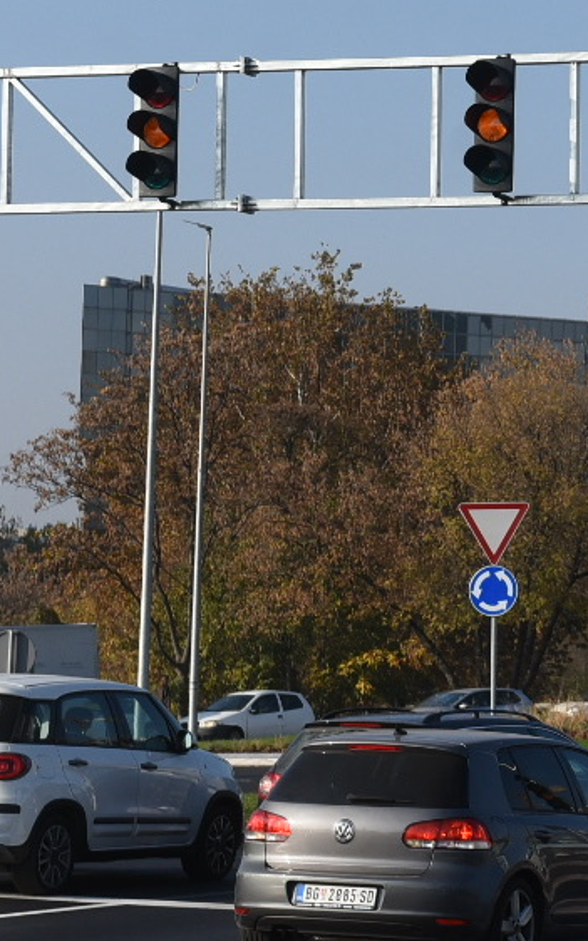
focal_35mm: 147
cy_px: 323
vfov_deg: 14.2
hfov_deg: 8.7
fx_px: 3771
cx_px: 908
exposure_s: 1/3200
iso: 500
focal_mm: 50
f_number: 5.6
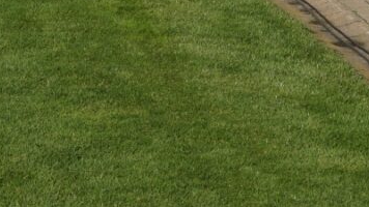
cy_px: -232
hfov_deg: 6.2
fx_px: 3388
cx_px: 408
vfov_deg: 3.5
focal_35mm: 346
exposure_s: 1/400
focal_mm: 49
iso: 100
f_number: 8
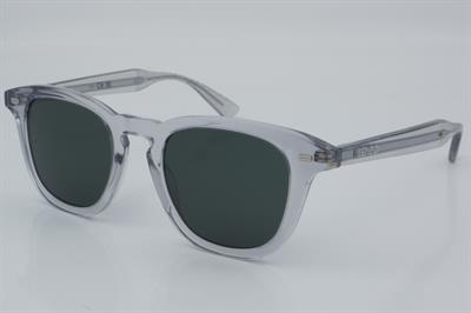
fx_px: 980
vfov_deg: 18.2
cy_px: 156
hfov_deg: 27.0
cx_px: 236
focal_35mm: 75
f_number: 32
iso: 100
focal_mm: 50
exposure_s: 1/4
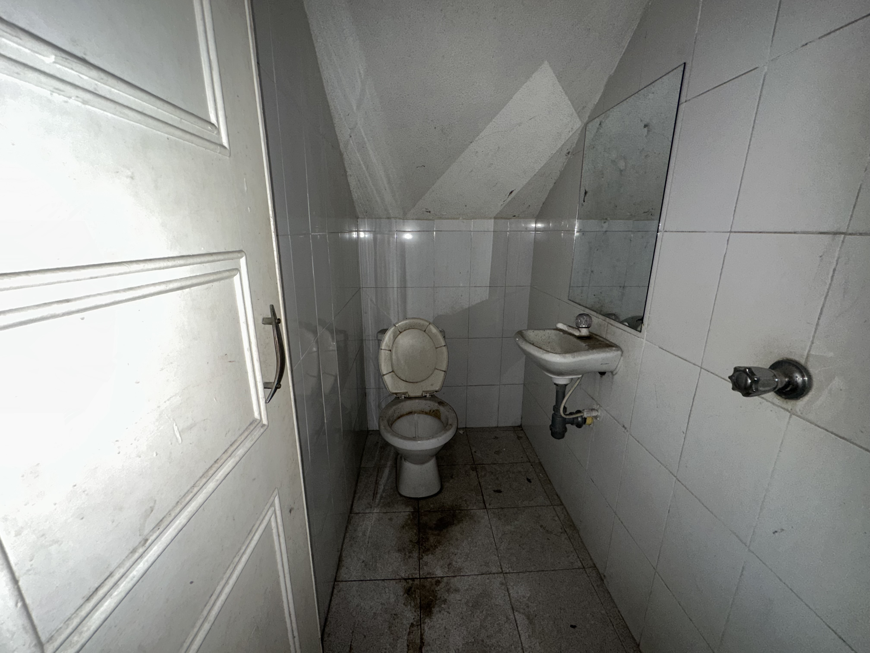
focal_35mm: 14
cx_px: 435
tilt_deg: -15.1
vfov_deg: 85.7
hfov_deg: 102.1
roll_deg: -0.8
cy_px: 326
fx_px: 352
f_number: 2.2
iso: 100
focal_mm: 2.22
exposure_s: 1/34
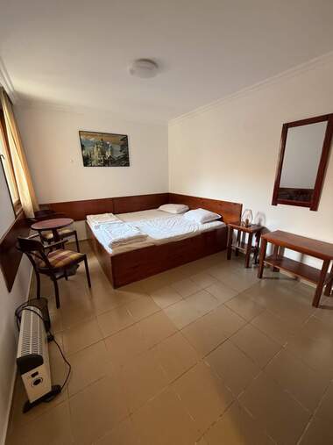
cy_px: 222
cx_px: 166
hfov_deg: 85.7
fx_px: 180
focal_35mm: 14
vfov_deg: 102.1
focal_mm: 2.22
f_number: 2.2
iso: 200
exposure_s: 1/50
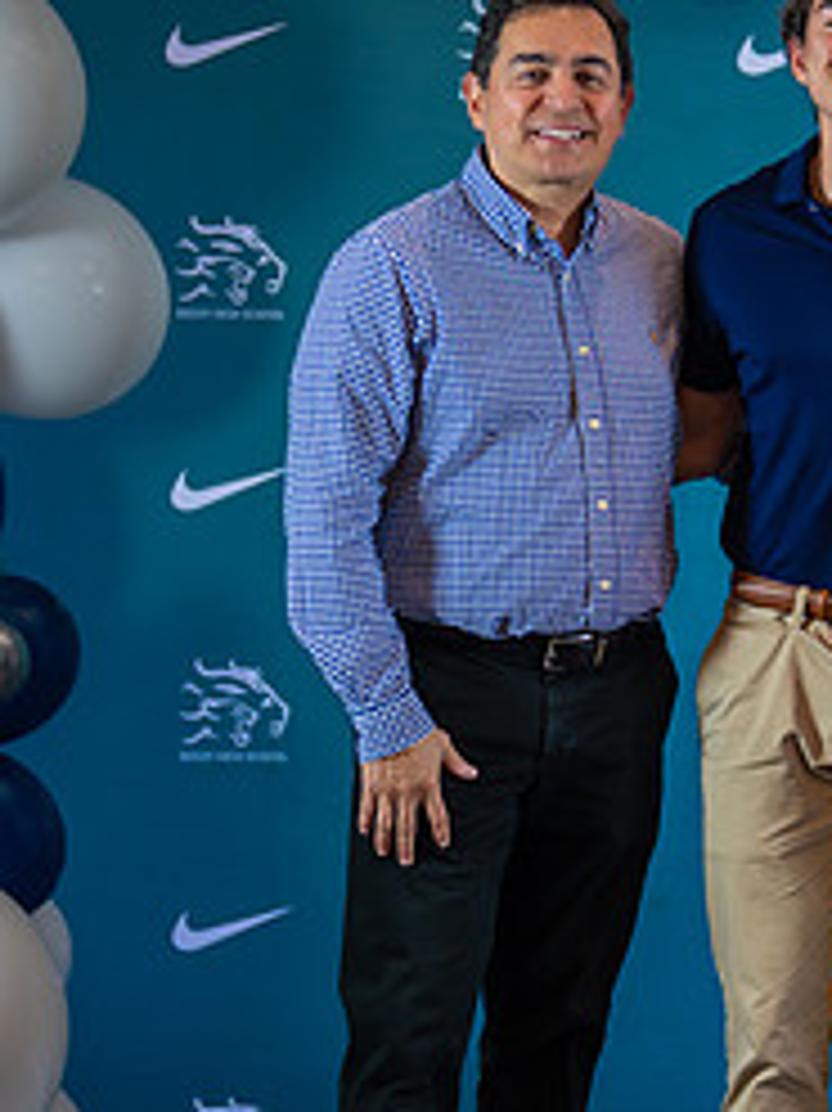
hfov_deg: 11.7
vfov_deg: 15.8
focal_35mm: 125
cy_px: 649
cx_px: 895
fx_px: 4009
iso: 1000
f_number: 1.2
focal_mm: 50
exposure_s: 1/400
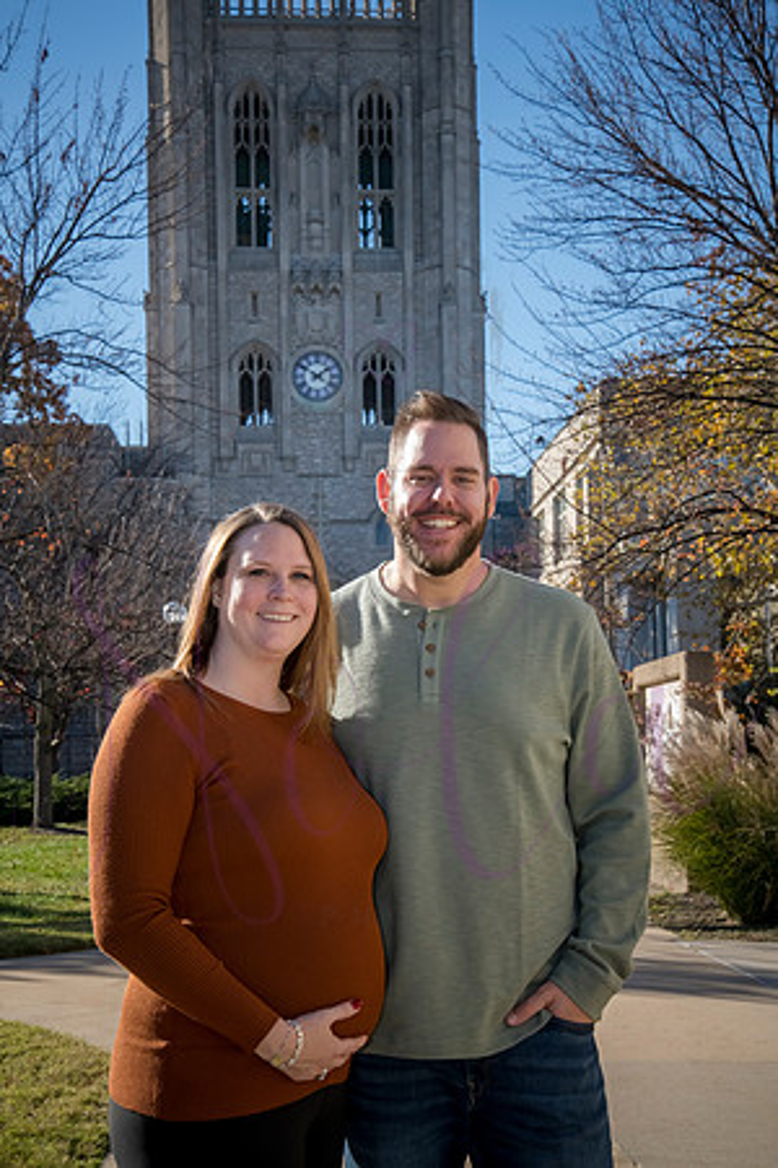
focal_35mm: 58
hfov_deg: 23.4
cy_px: 584
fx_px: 1880
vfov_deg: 34.5
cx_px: 389
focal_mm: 58
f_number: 14
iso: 640
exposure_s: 1/250
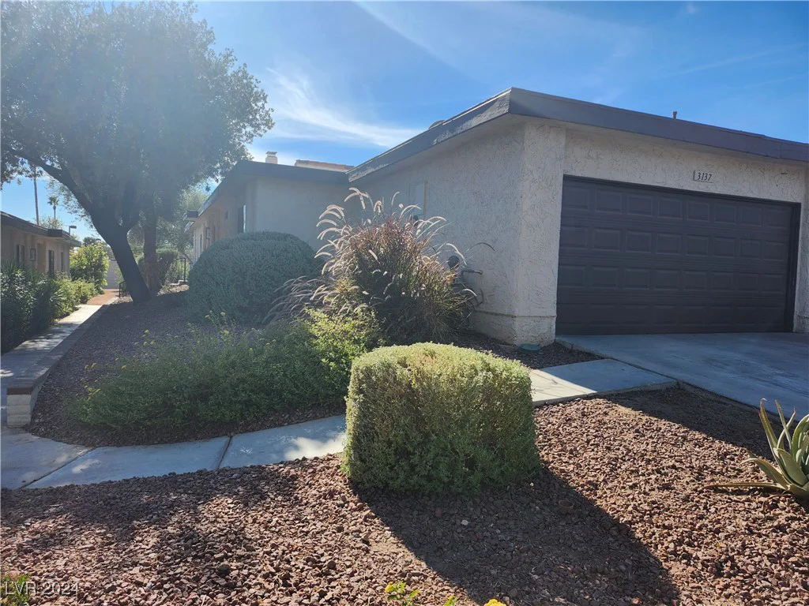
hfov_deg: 73.9
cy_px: 303
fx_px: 538
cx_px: 404
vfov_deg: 58.9
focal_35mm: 23
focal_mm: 5.54
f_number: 1.8
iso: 25
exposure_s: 1/1580
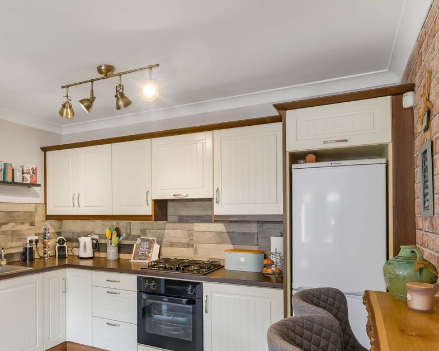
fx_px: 338
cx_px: 144
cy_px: 229
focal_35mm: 26
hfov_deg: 64.2
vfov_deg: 54.0
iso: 640
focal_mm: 17
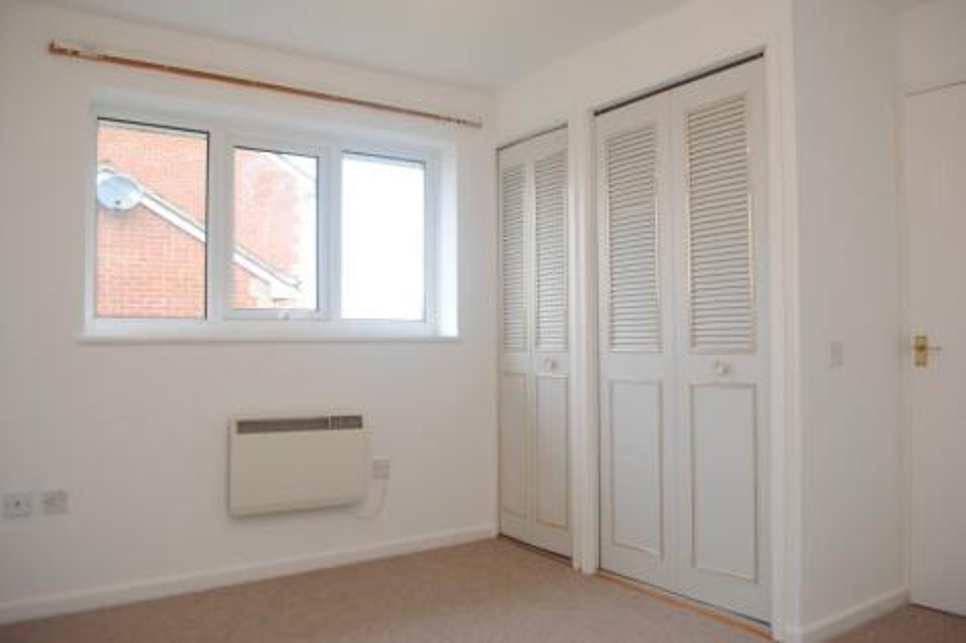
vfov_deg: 47.9
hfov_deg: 67.4
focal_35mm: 27
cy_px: 322
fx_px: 724
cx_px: 483
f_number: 4.5
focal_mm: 18
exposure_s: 1/10
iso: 100
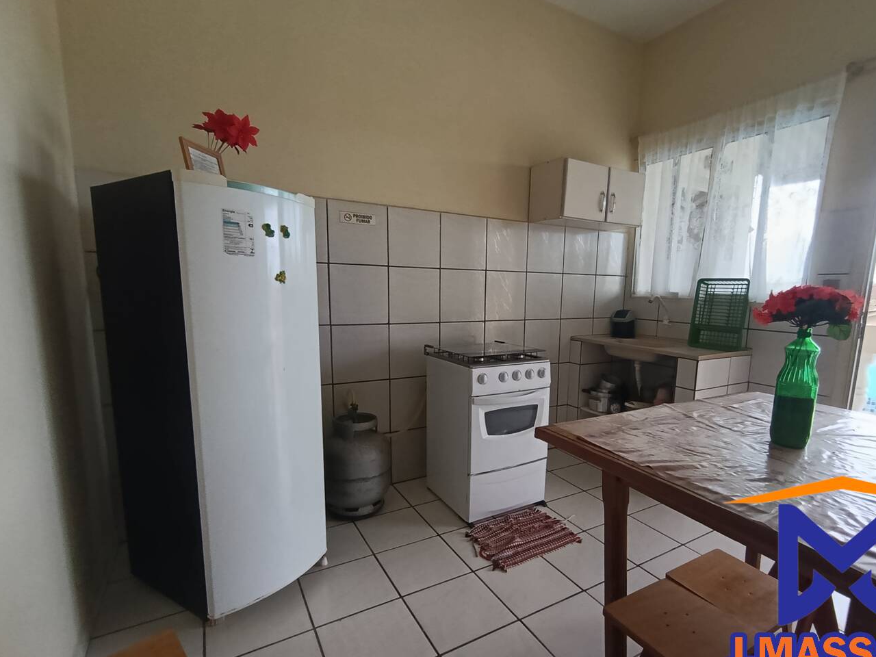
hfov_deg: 87.5
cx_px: 479
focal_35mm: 18
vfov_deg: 71.4
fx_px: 456
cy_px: 359
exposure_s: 1/120
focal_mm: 1.65
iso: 219
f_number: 2.2
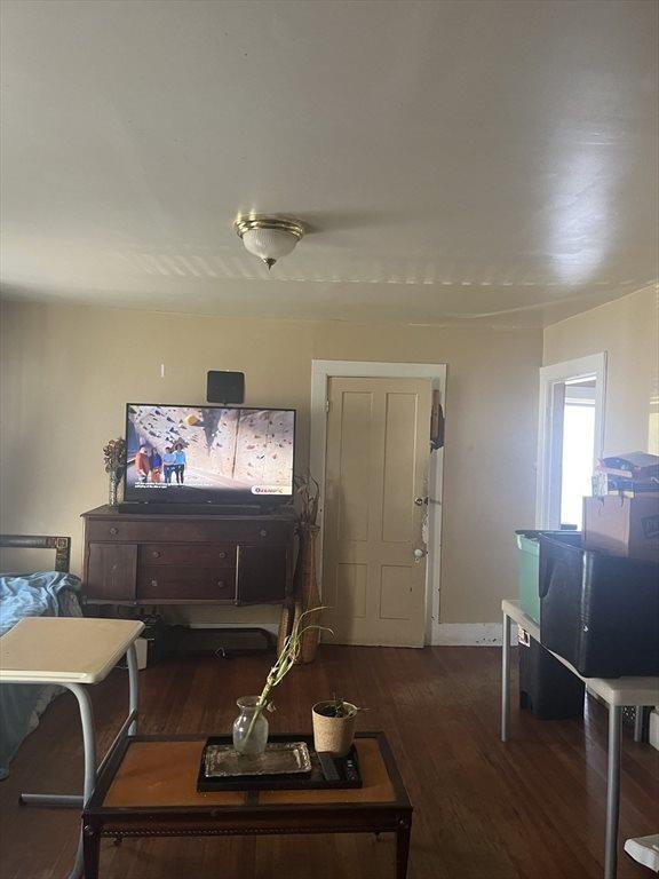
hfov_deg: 53.1
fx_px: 660
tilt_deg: +0.2
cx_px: 330
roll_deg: -1.8
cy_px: 440
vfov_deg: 67.3
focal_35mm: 26
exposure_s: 1/40
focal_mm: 5.1
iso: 400
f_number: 1.6
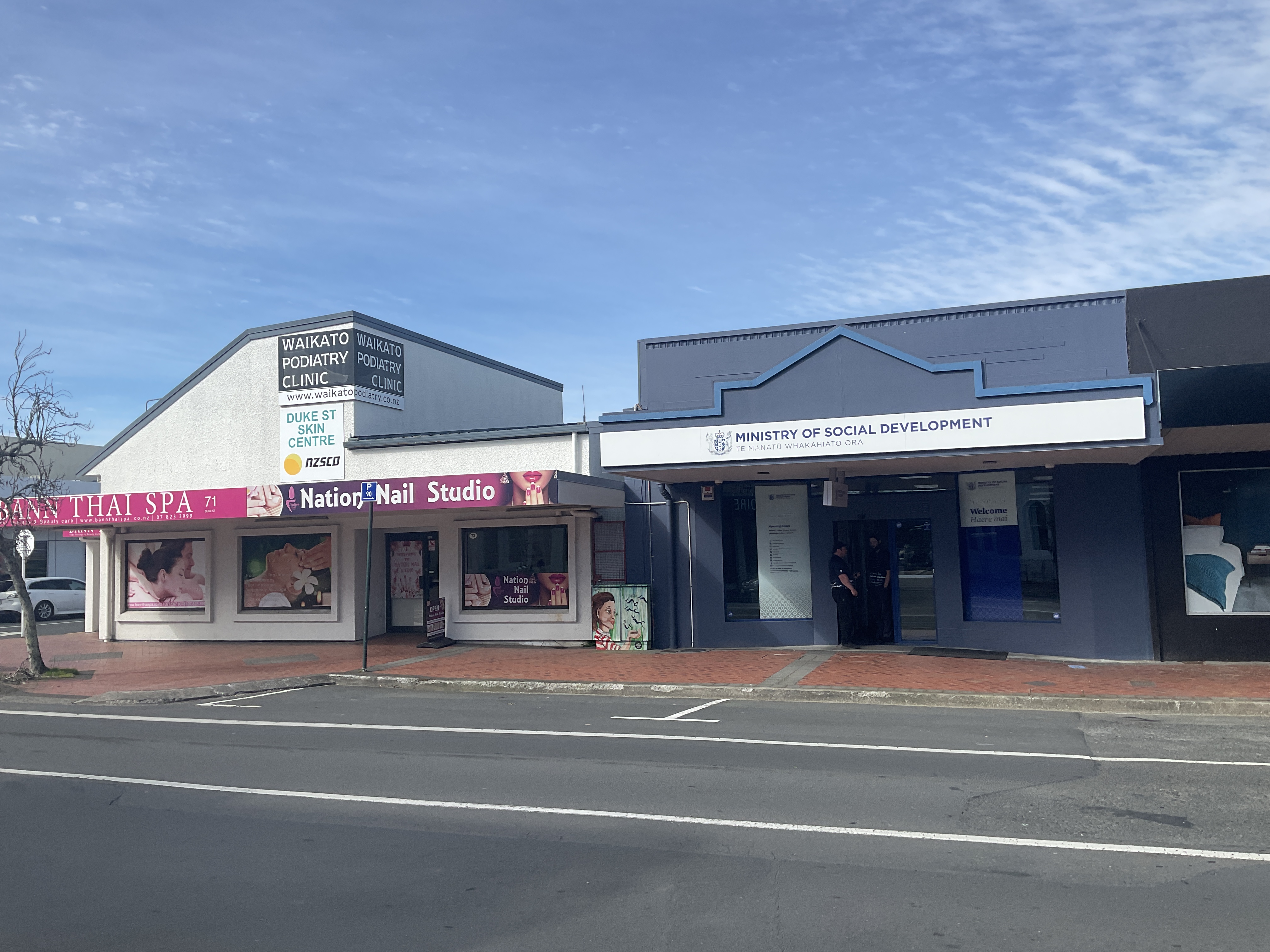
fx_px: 1064
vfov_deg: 48.2
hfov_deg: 61.7
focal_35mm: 29
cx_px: 635
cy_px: 476
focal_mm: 3
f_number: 1.8
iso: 16
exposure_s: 1/1626
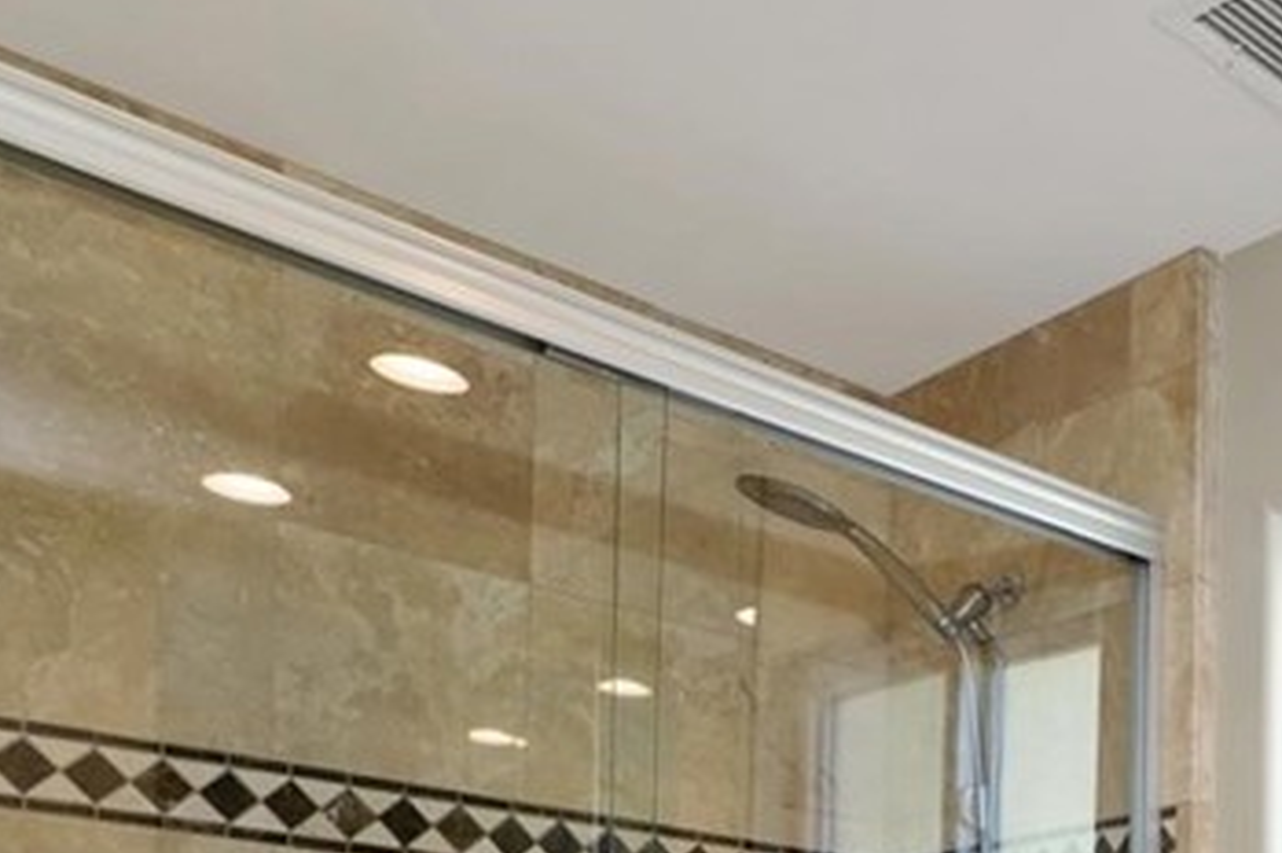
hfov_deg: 33.6
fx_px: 1672
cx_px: 1558
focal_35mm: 47
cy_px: 1180
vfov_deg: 24.1
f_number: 7.1
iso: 400
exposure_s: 1/20
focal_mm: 16
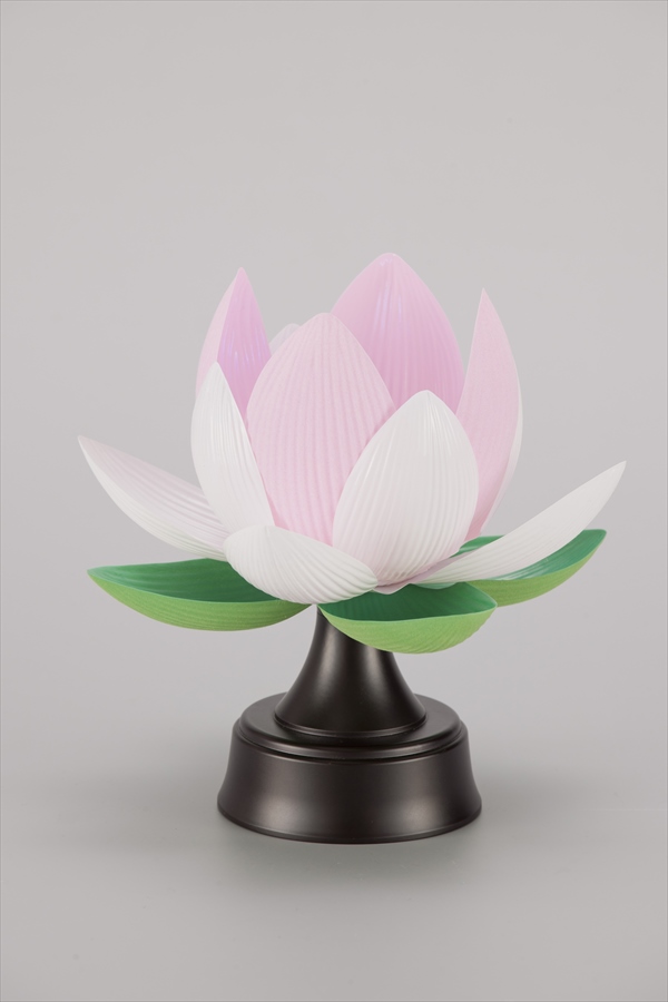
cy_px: 501
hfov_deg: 6.9
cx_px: 334
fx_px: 5566
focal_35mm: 200
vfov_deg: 10.3
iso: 100
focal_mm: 200
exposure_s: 1/20
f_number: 13
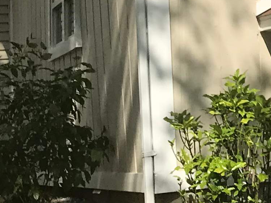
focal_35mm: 151
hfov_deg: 11.9
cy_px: -118
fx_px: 1182
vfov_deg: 9.5
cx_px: 504
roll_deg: +5.7
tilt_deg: +9.8
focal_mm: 3.99
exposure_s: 1/2994
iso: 20
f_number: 1.8
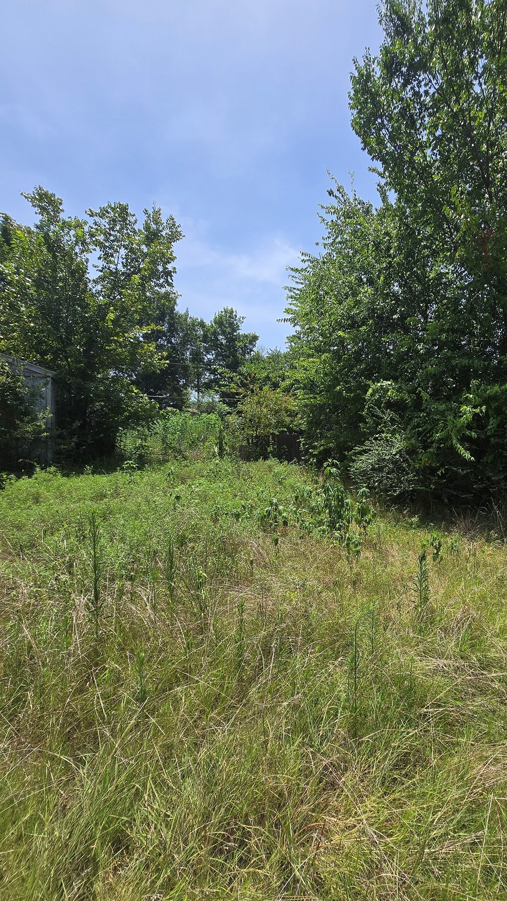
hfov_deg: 67.6
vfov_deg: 103.0
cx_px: 356
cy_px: 461
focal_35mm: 15
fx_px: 358
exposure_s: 1/973
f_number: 2.2
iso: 25
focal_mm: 1.7
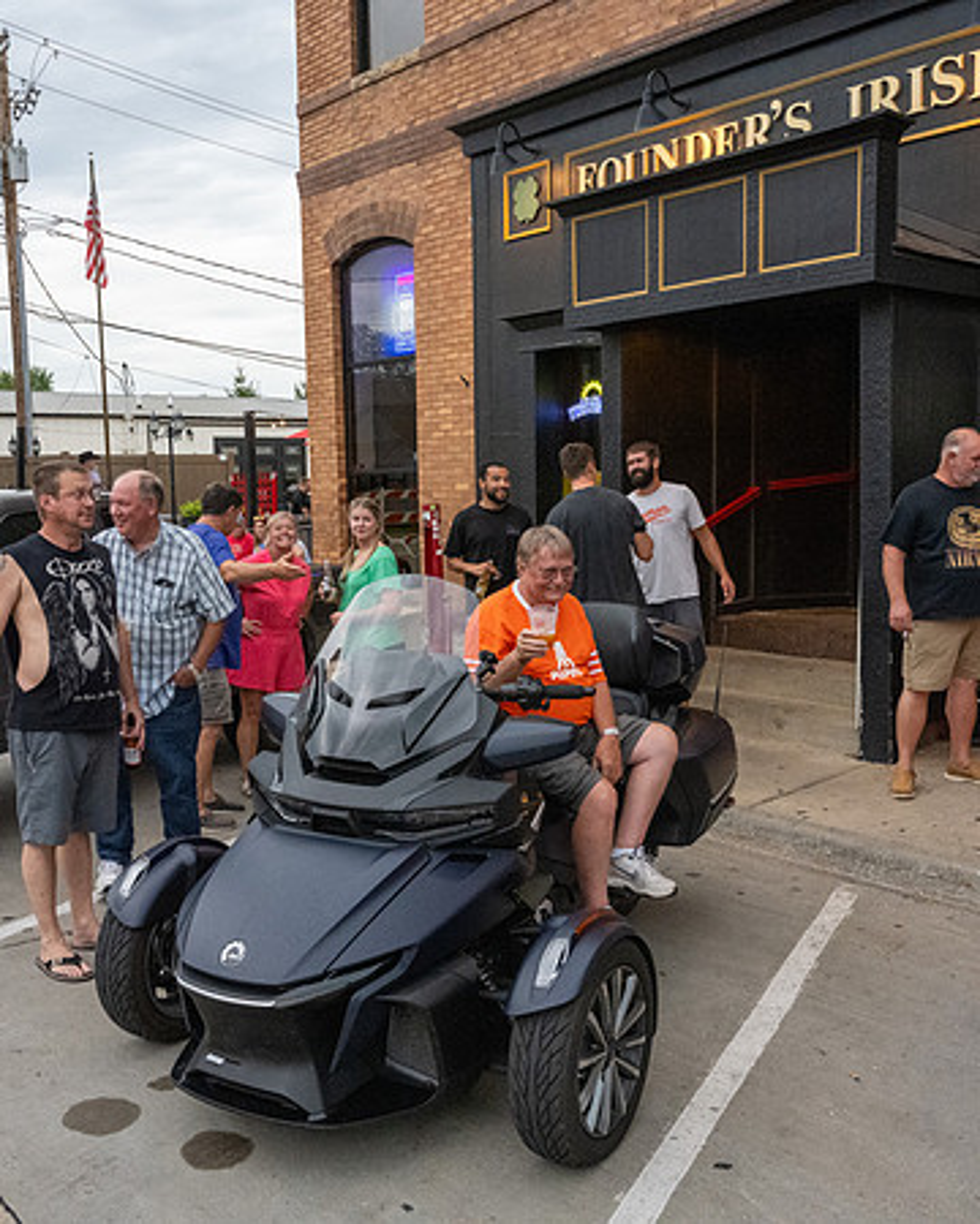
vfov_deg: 53.1
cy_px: 612
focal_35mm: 34
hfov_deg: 43.6
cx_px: 451
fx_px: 1225
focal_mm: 24
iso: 6400
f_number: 8
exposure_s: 1/200
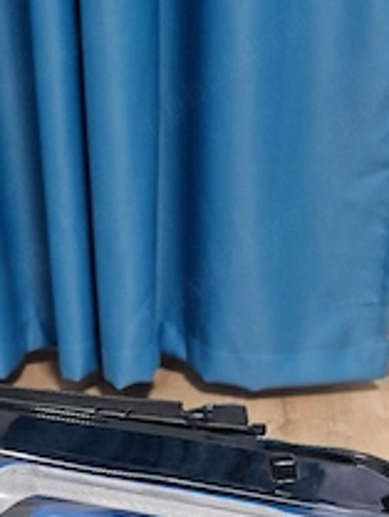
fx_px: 659
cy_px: 490
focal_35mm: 44
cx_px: 79
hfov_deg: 32.1
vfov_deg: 39.1
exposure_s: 1/25
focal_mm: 5.4
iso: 640
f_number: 1.8
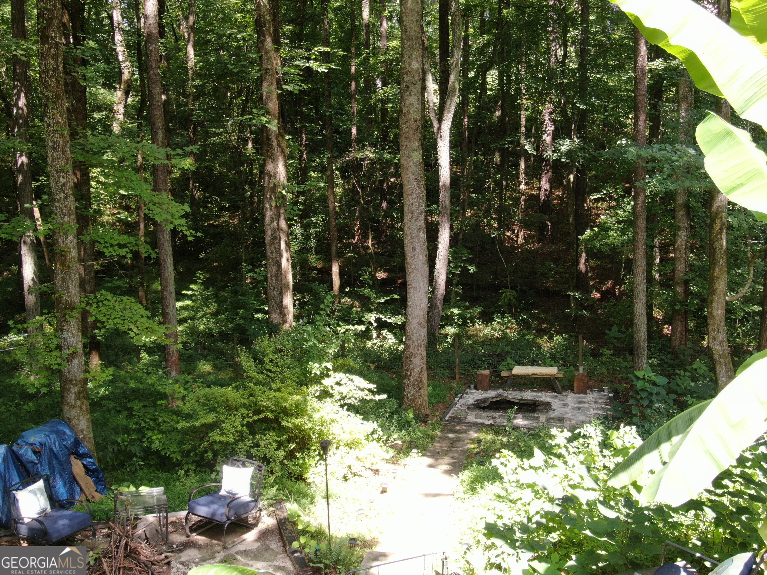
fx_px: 864
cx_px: 384
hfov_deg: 47.9
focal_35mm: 39
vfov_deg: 36.8
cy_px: 288
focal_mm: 6.77
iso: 100
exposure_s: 1/50
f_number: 3.4
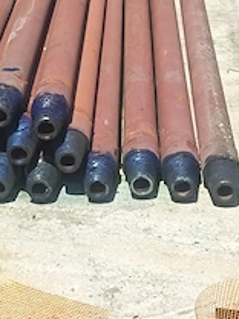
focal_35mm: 98
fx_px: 902
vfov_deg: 20.0
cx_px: 47
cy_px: 113
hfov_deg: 15.0
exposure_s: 1/1000
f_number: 1.75
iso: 100
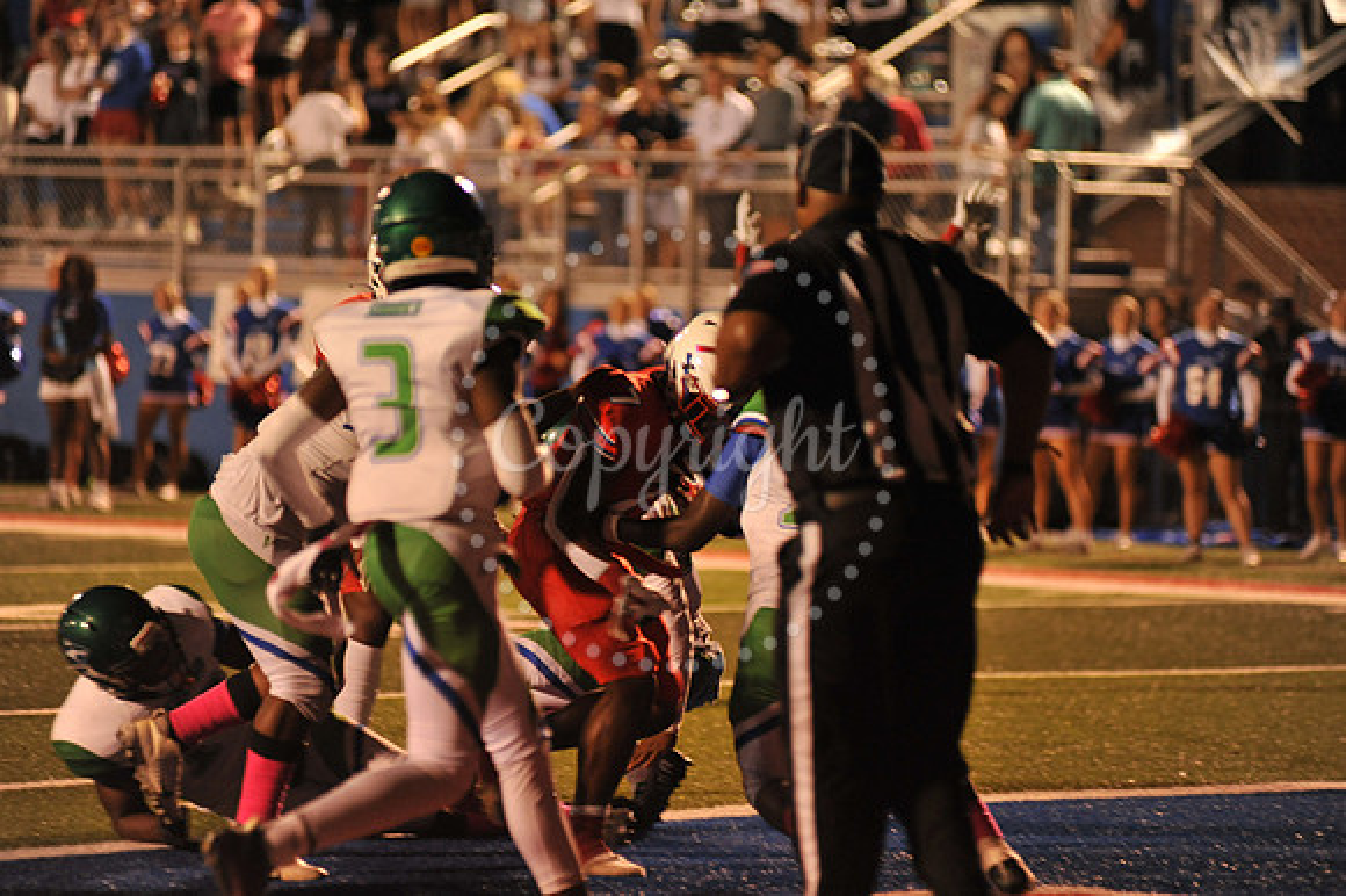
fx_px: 7473
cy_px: 448
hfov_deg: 10.3
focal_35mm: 200
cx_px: 673
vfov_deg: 6.9
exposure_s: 1/200
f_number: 2.8
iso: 2000
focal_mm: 200
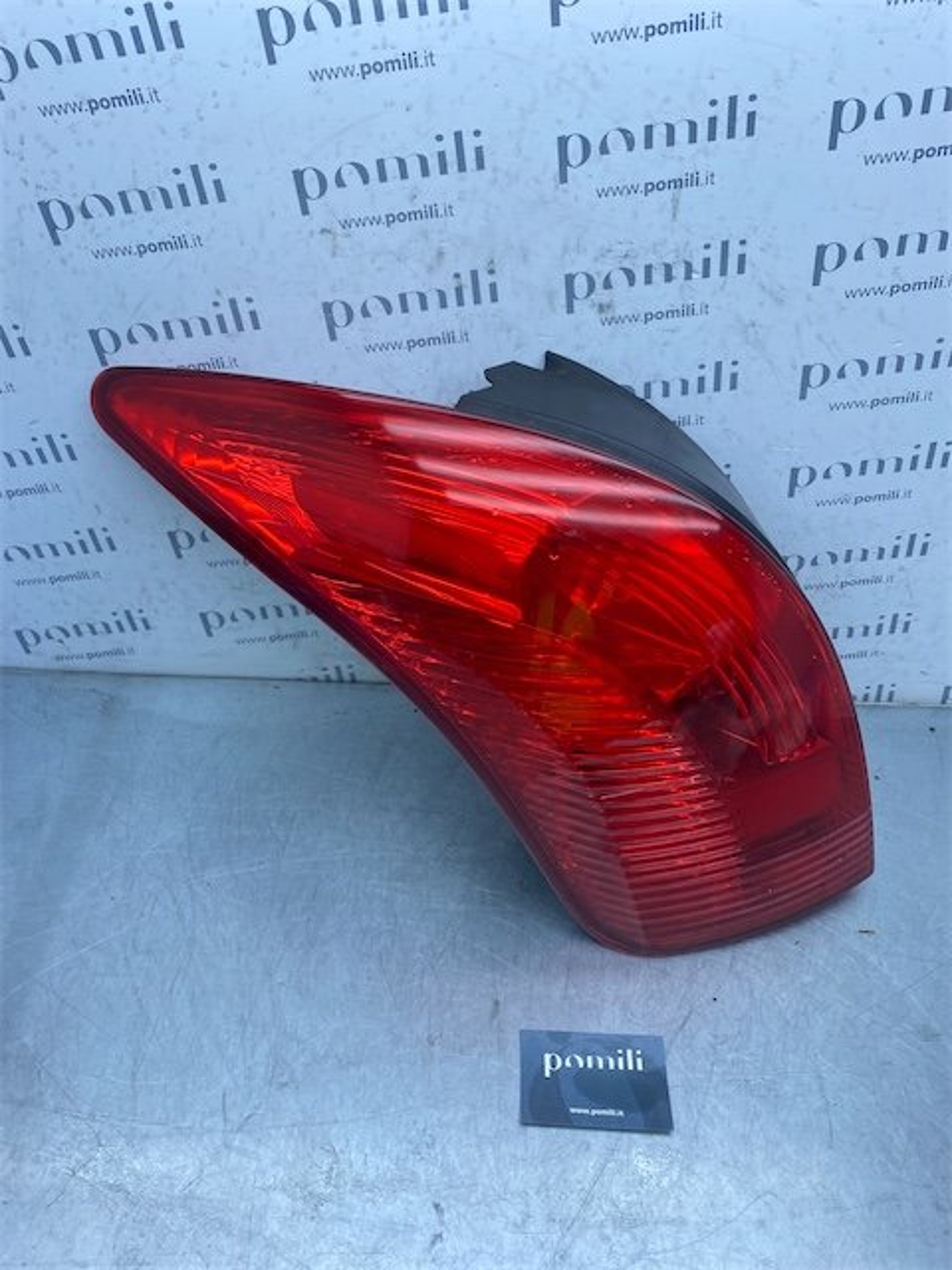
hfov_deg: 53.1
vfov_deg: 67.3
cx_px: 476
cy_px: 635
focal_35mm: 26
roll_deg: -3.7
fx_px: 953
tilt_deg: -41.1
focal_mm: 4.25
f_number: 1.8
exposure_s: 1/905
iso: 32
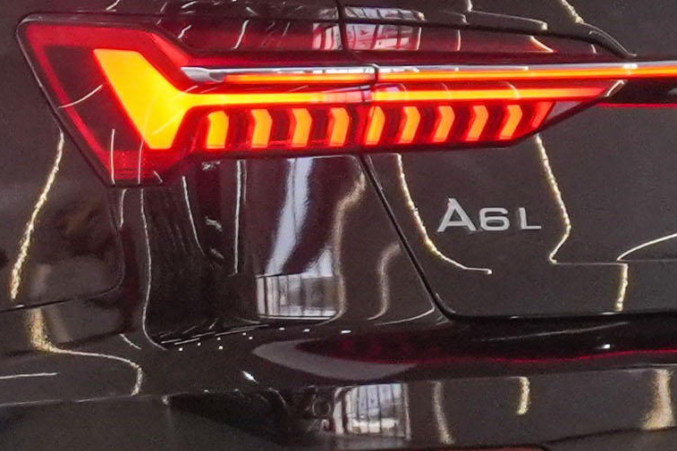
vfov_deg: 4.4
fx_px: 5812
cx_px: -334
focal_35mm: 309
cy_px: 0
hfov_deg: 6.6
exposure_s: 1/100
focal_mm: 26
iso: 1250
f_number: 6.3
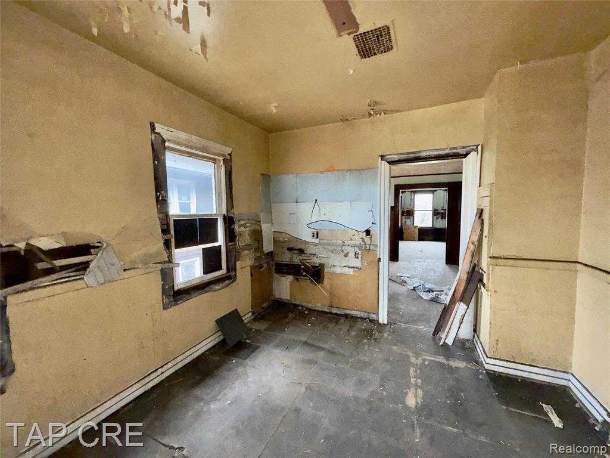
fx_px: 247
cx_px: 305
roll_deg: +1.0
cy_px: 229
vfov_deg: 85.7
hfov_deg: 102.1
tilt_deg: -4.5
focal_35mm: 14
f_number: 2.2
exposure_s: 1/60
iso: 125
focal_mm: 2.22
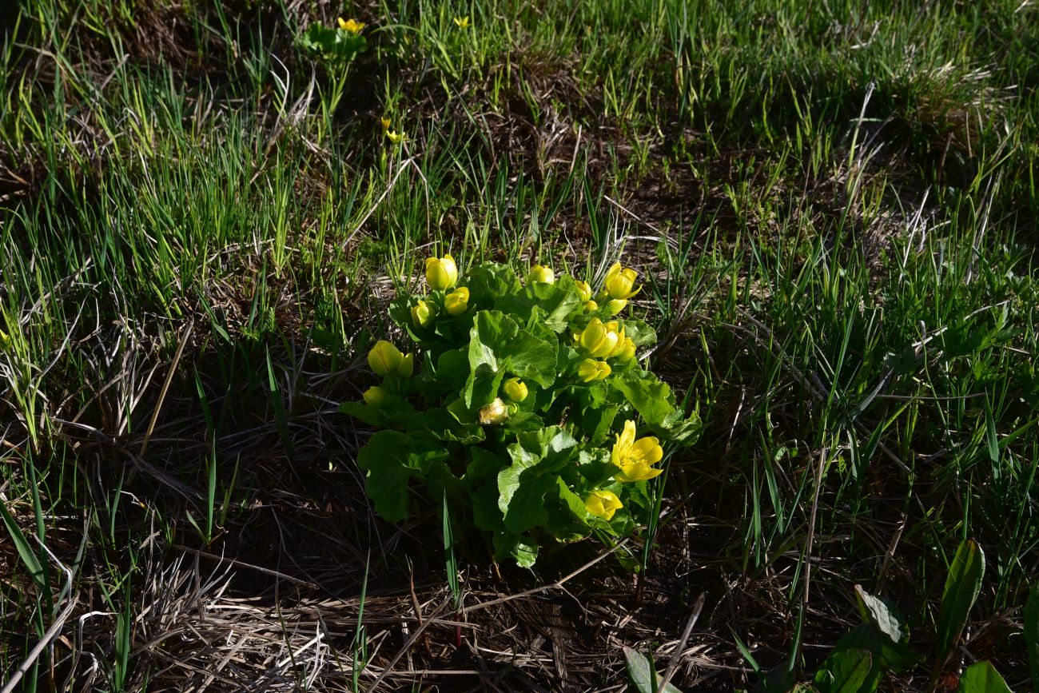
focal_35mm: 50
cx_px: 520
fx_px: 1443
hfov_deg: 39.6
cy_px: 346
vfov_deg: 27.0
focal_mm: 50
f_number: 16
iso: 160
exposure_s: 1/125
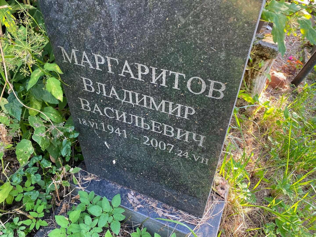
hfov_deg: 67.3
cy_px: 118
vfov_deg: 53.1
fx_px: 237
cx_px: 158
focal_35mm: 26
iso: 80
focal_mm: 4.25
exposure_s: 1/121
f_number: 1.8
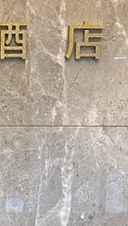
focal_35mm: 117
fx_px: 704
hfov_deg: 9.8
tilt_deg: -2.9
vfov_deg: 18.2
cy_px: 164
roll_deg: -0.1
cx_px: -107
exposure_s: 1/60
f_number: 1.5
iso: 80
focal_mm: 5.7
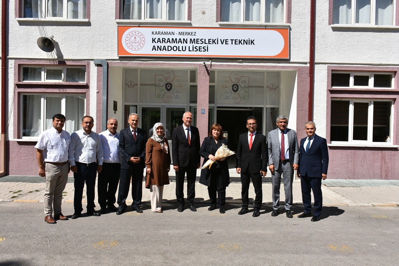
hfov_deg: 67.4
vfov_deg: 47.9
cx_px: 200
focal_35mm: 27
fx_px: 299
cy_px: 133
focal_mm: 18
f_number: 9
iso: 100
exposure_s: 1/250
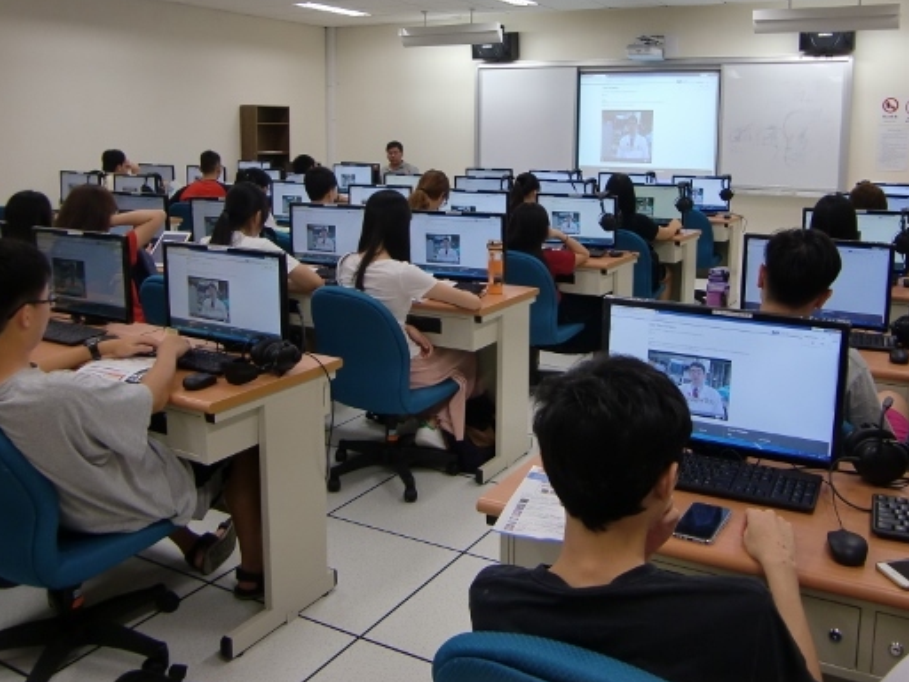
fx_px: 919
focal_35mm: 35
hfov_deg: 52.6
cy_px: 265
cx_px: 486
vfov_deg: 40.5
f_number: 2.6
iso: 100
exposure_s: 1/60
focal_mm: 4.9
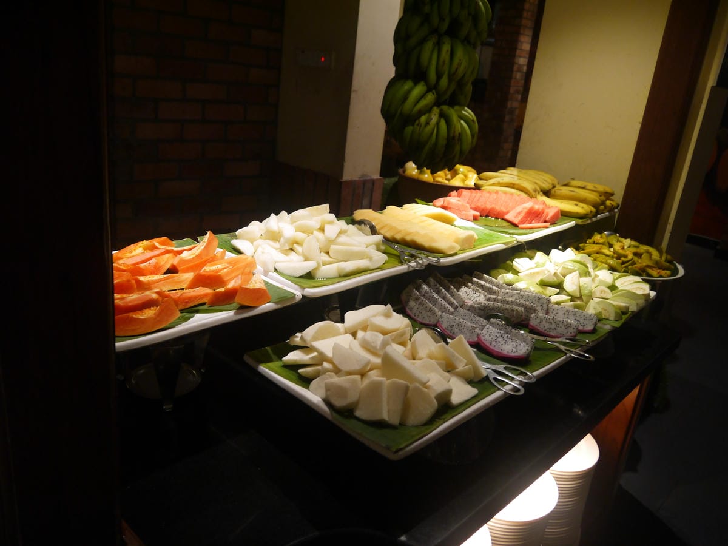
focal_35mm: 28
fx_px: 589
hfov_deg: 63.4
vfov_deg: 49.7
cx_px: 364
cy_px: 273
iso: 640
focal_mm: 14
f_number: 3.5
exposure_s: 1/60
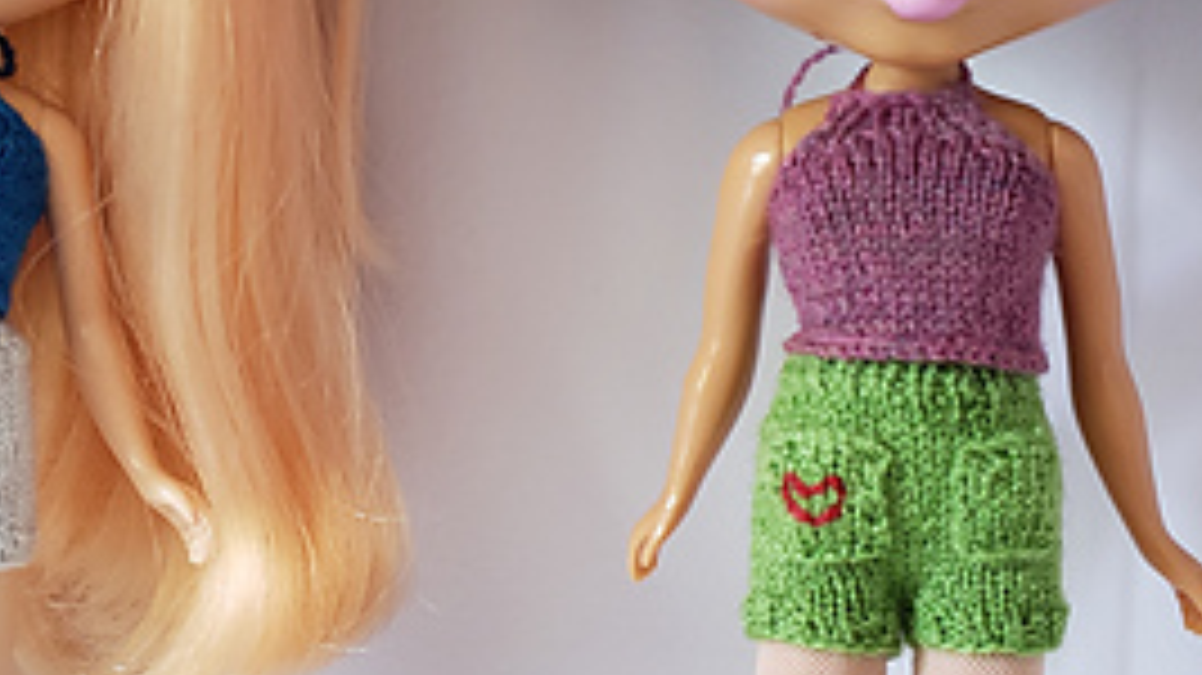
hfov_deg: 30.9
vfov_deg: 17.6
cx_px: 477
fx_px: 2167
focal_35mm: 68
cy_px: 202
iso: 250
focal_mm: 4.3
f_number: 1.5
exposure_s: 1/25
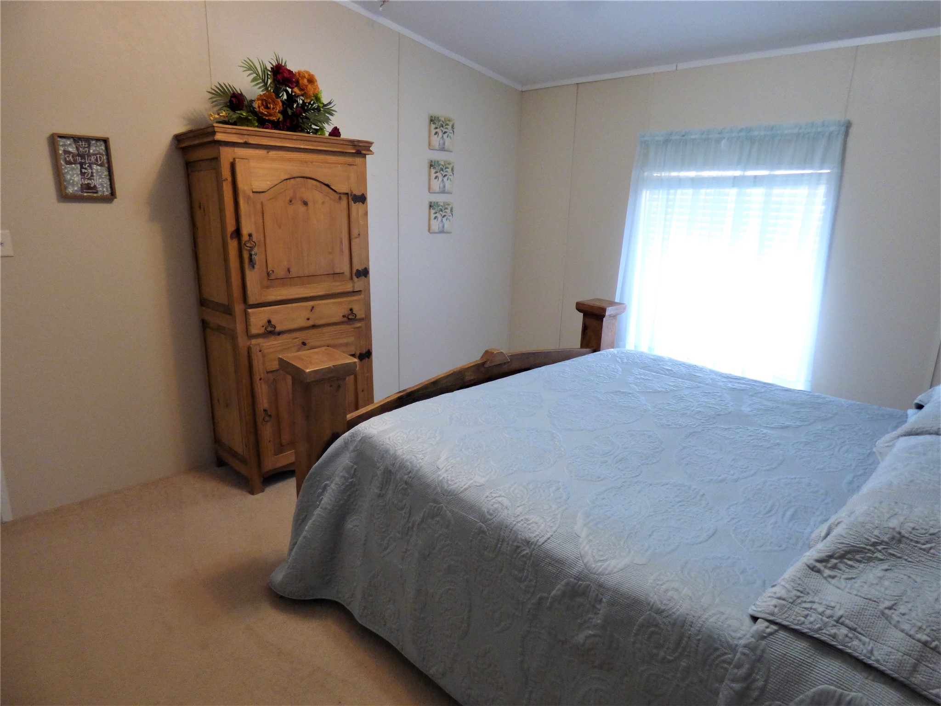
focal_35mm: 20
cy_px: 353
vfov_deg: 66.0
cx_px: 470
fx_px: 544
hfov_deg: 81.7
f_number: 2.8
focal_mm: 3.58
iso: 400
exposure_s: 1/20
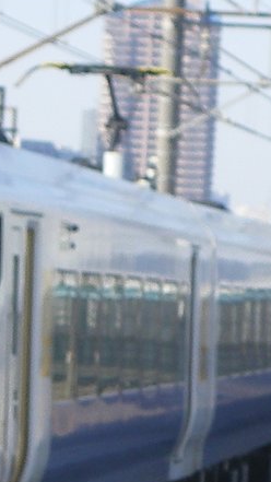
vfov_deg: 4.9
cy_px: 358
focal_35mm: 440
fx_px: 5622
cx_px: 140
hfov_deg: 2.8
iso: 64
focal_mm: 14.3
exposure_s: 1/160
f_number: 5.1
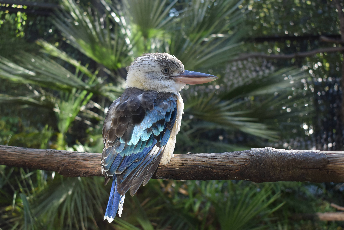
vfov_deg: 28.1
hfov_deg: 41.1
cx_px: 172
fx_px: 459
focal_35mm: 48
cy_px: 115
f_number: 4.5
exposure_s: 1/250
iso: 720
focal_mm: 32
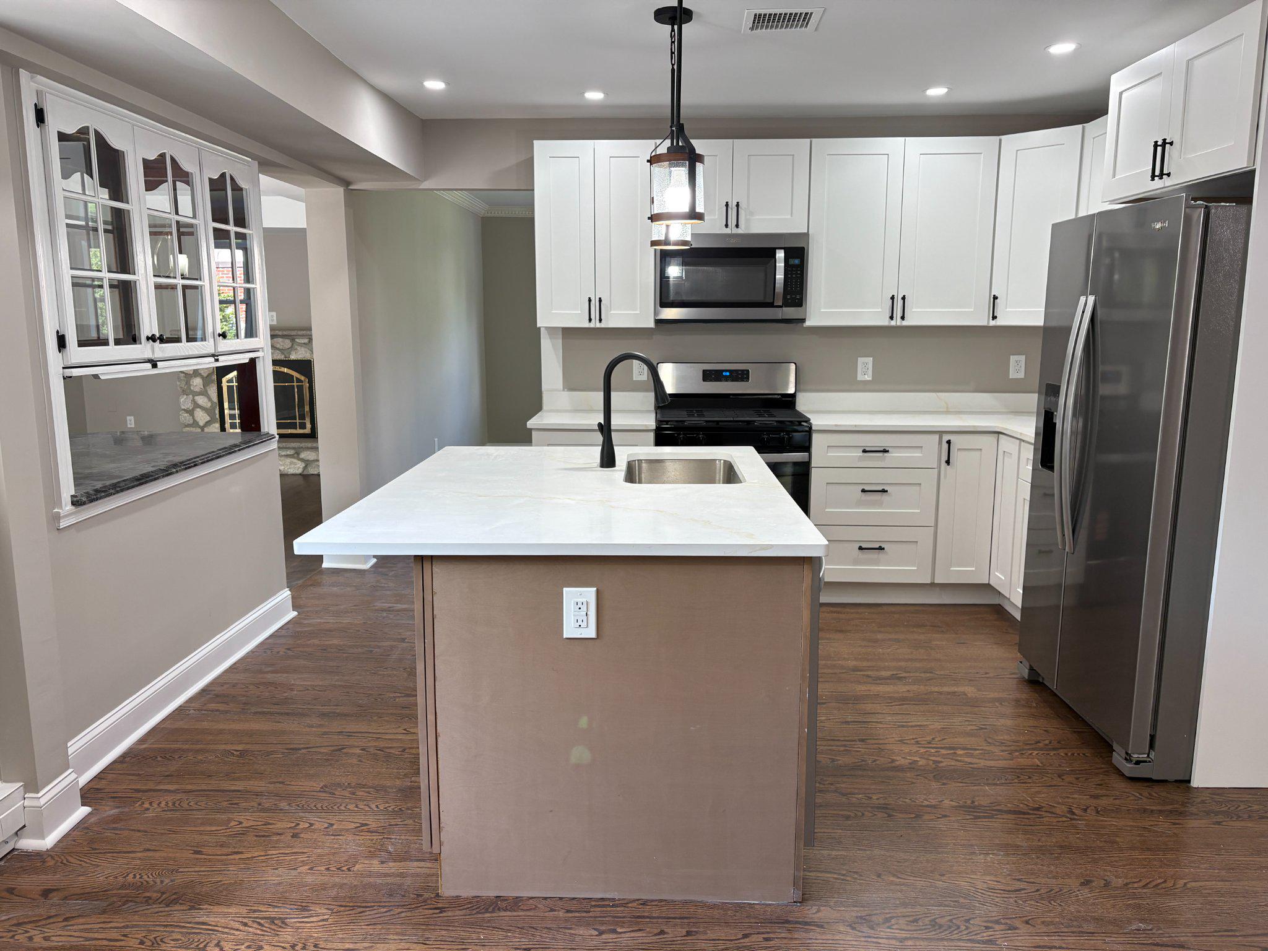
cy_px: 476
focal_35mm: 26
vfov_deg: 53.1
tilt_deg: -9.0
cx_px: 634
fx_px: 952
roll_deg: +0.1
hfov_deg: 67.3
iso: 80
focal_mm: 5.96
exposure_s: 1/120
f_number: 1.6
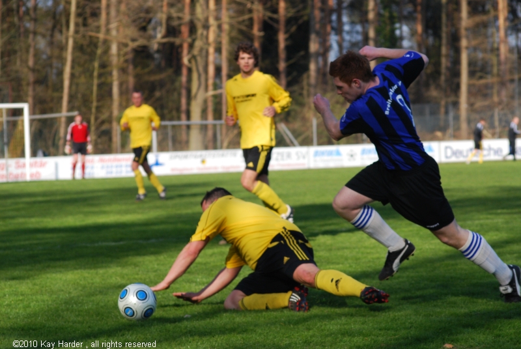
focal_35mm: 168
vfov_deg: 8.2
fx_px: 2435
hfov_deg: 12.2
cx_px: 260
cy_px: 174
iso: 400
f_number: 6.3
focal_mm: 112
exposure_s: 1/1000
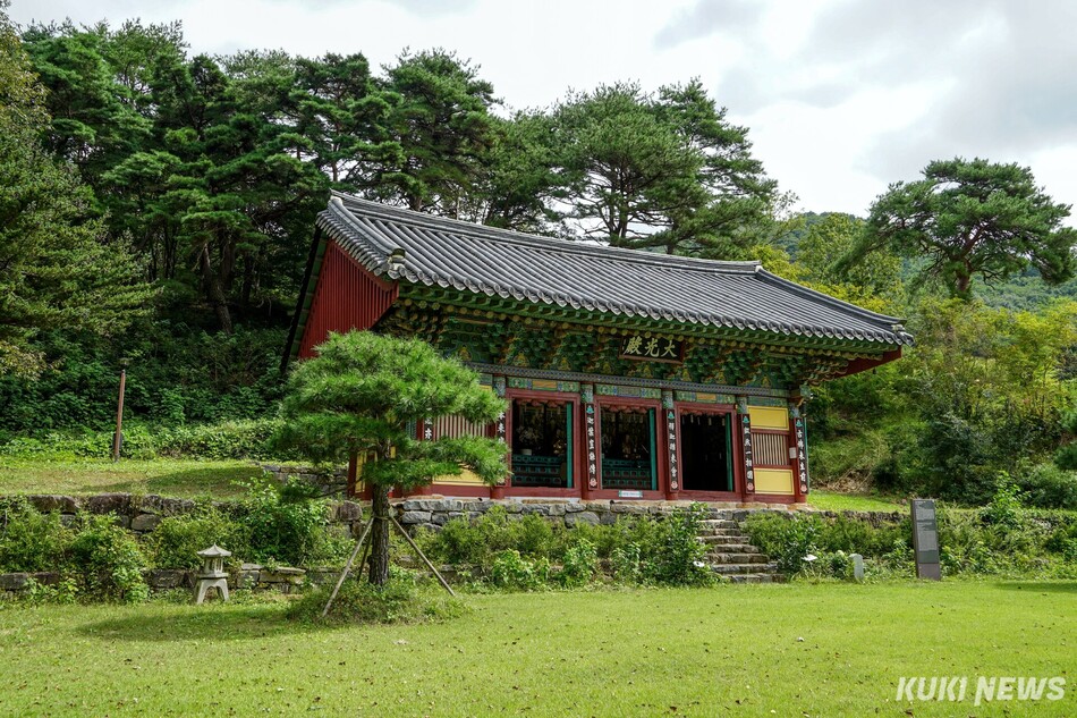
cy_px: 359
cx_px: 538
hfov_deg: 63.7
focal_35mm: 29
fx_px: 867
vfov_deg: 44.9
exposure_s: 1/80
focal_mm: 29
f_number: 8
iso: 100
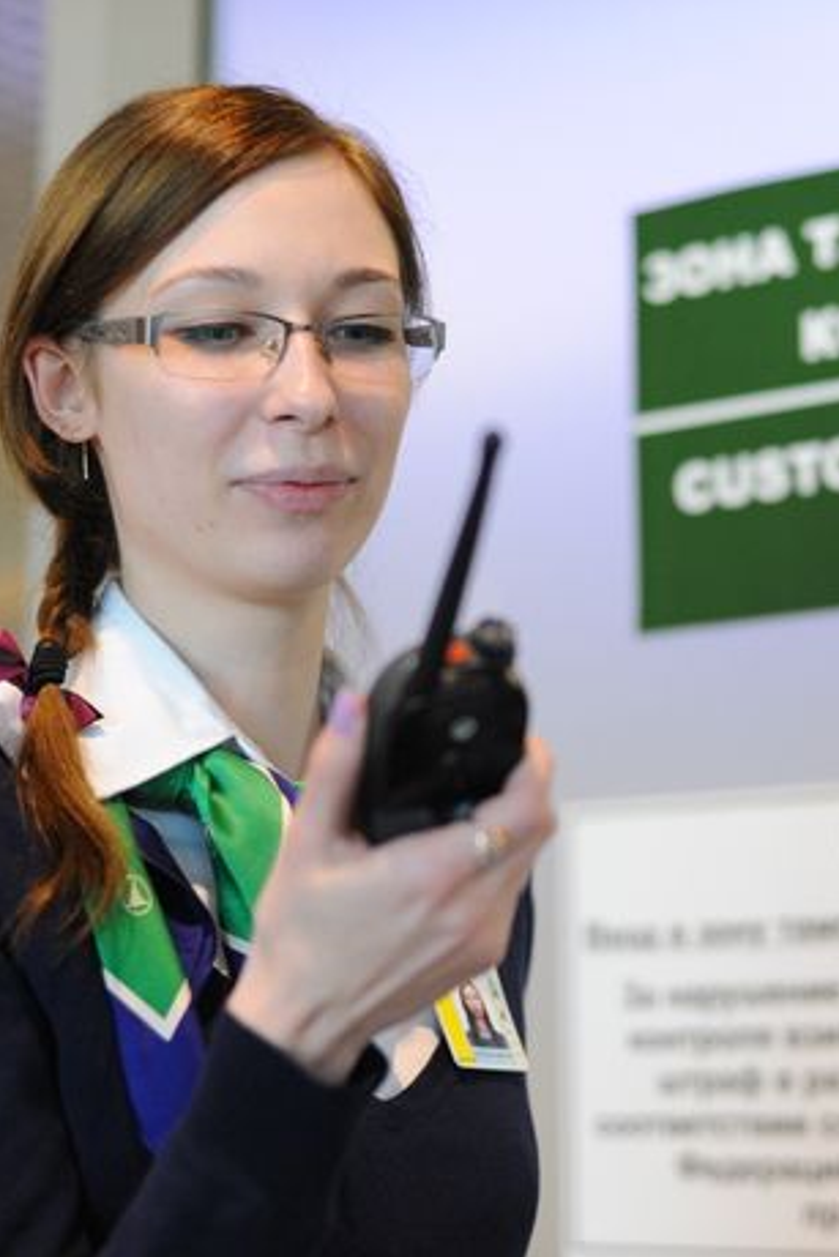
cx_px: 667
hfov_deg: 17.8
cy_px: 631
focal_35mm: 76
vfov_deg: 26.6
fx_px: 2655
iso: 2500
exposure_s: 1/800
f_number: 2.8
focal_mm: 50
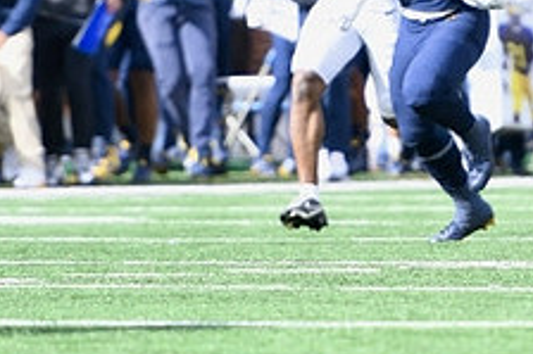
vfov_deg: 2.0
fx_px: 10045
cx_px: 457
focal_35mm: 679
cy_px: -64
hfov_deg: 3.0
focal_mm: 175
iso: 500
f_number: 2.8
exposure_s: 1/2000
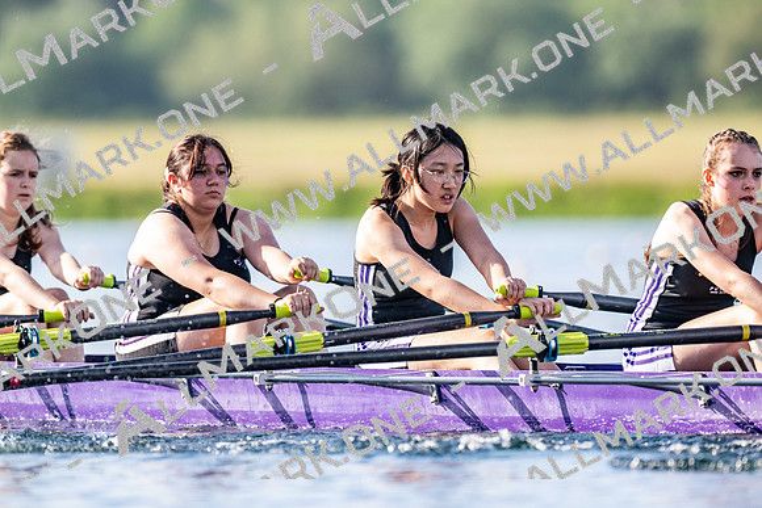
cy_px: 254
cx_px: 381
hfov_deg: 3.4
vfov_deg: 2.3
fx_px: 12702
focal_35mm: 600
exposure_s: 1/2500
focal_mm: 600
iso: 1100
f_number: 5.6
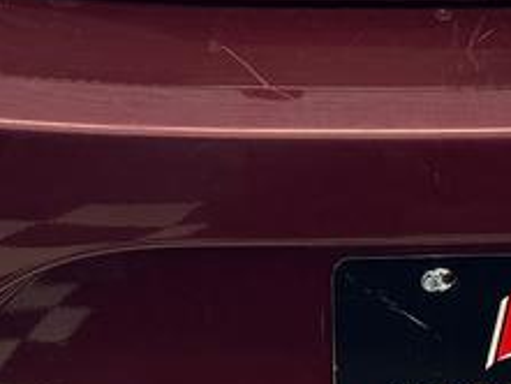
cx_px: 479
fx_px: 2053
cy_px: -361
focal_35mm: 139
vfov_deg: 10.0
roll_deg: +0.1
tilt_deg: -18.2
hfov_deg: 14.0
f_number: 1.78
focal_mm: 6.76
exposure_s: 1/120
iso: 125
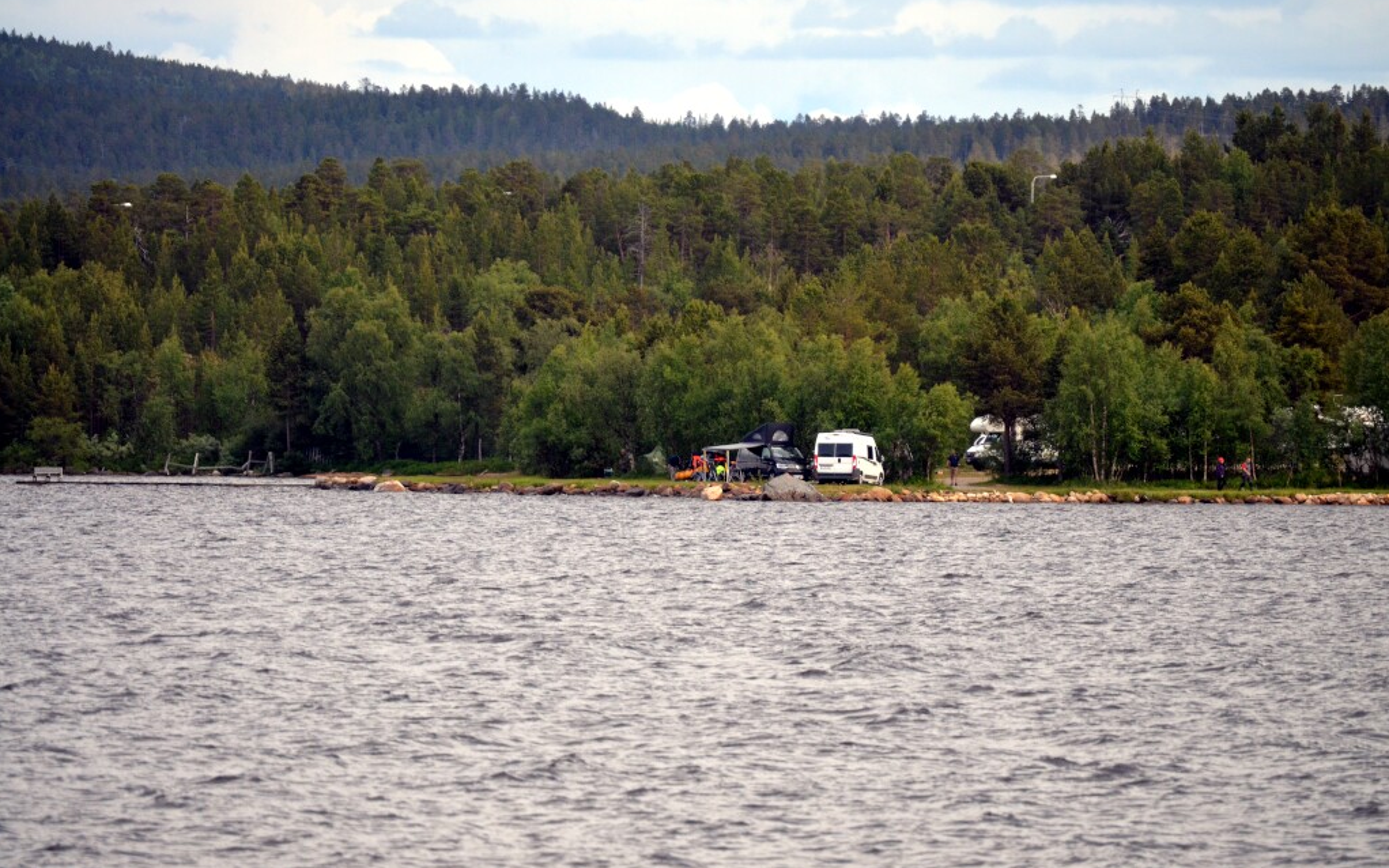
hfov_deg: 6.9
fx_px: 11583
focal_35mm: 306
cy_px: 411
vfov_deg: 4.3
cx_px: 695
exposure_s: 1/1000
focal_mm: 200
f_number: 5.6
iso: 800
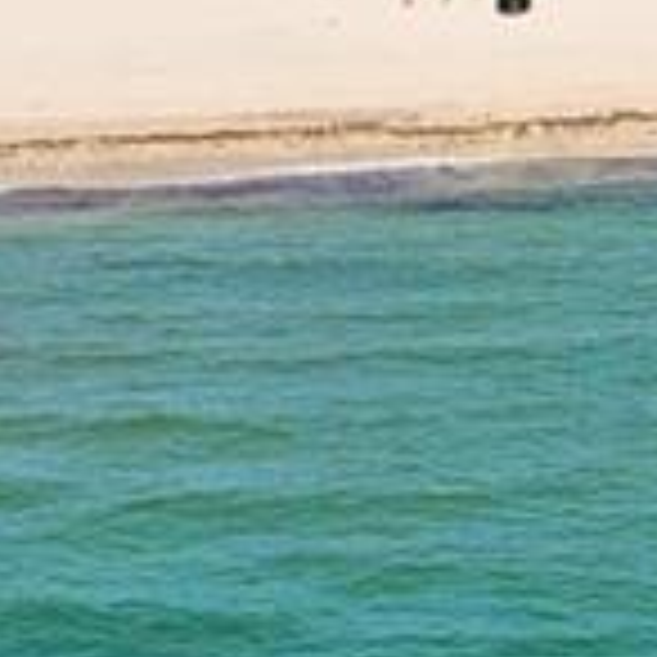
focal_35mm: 260
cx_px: 2074
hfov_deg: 6.1
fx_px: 5583
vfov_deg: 6.7
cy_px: 922
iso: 100
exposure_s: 1/1000
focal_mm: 10.26
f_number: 5
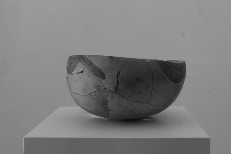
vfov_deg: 25.5
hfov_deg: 37.5
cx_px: 116
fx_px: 340
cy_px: 77
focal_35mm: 53
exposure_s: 1/15
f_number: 11
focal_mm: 35
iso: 800
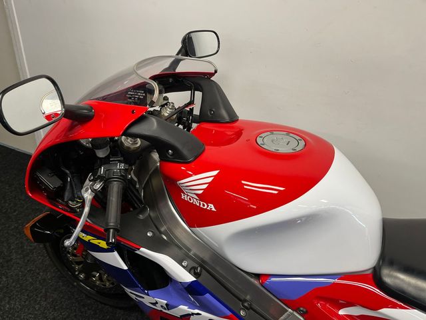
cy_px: 160
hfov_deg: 67.3
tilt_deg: -32.1
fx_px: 320
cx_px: 213
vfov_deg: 53.1
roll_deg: -1.1
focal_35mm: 26
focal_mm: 5.1
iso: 125
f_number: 1.6
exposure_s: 1/100
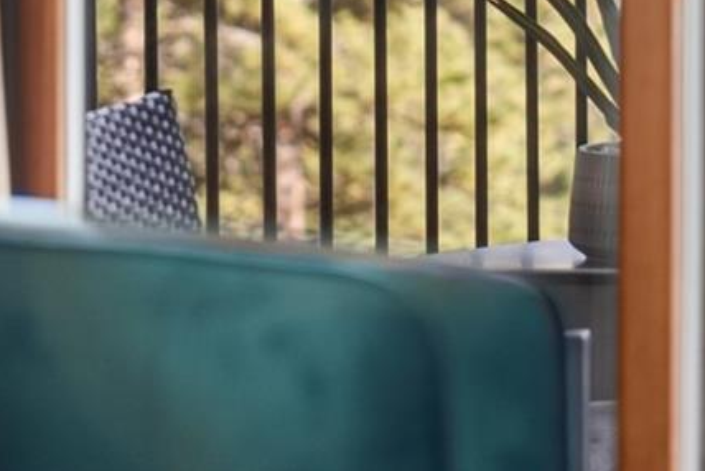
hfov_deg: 11.0
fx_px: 3664
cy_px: -184
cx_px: 522
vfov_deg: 7.3
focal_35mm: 187
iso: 200
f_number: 1.8
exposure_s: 1/25
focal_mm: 50
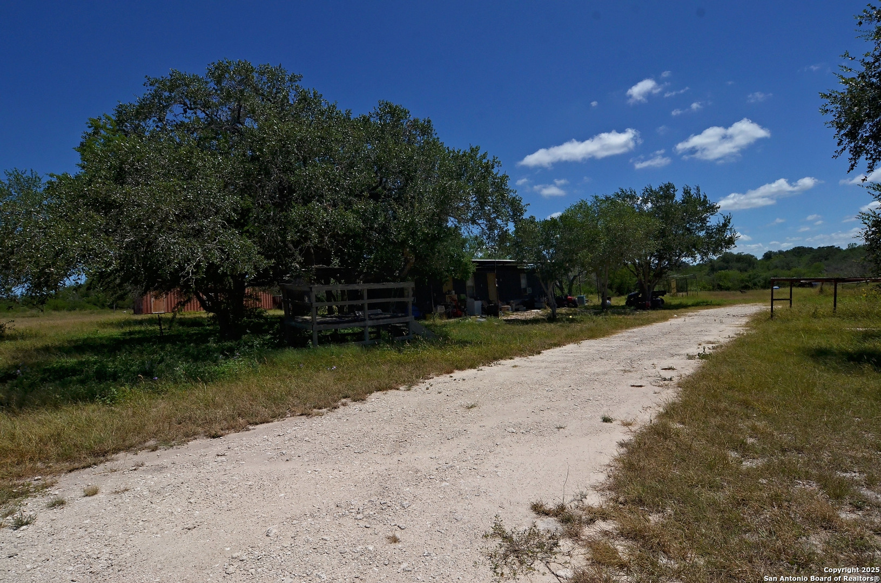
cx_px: 440
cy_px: 292
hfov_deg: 90.1
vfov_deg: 67.1
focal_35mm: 18
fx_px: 440
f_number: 10
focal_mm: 12
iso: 250
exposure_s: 1/2000
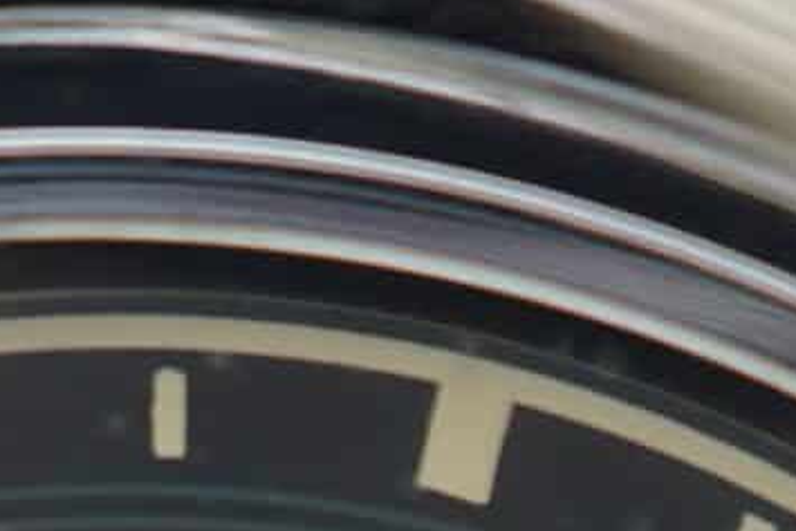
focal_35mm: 469
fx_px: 10374
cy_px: 1838
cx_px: 484
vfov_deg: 2.9
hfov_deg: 4.4
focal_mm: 65
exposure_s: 1/100
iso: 100
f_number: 4.5
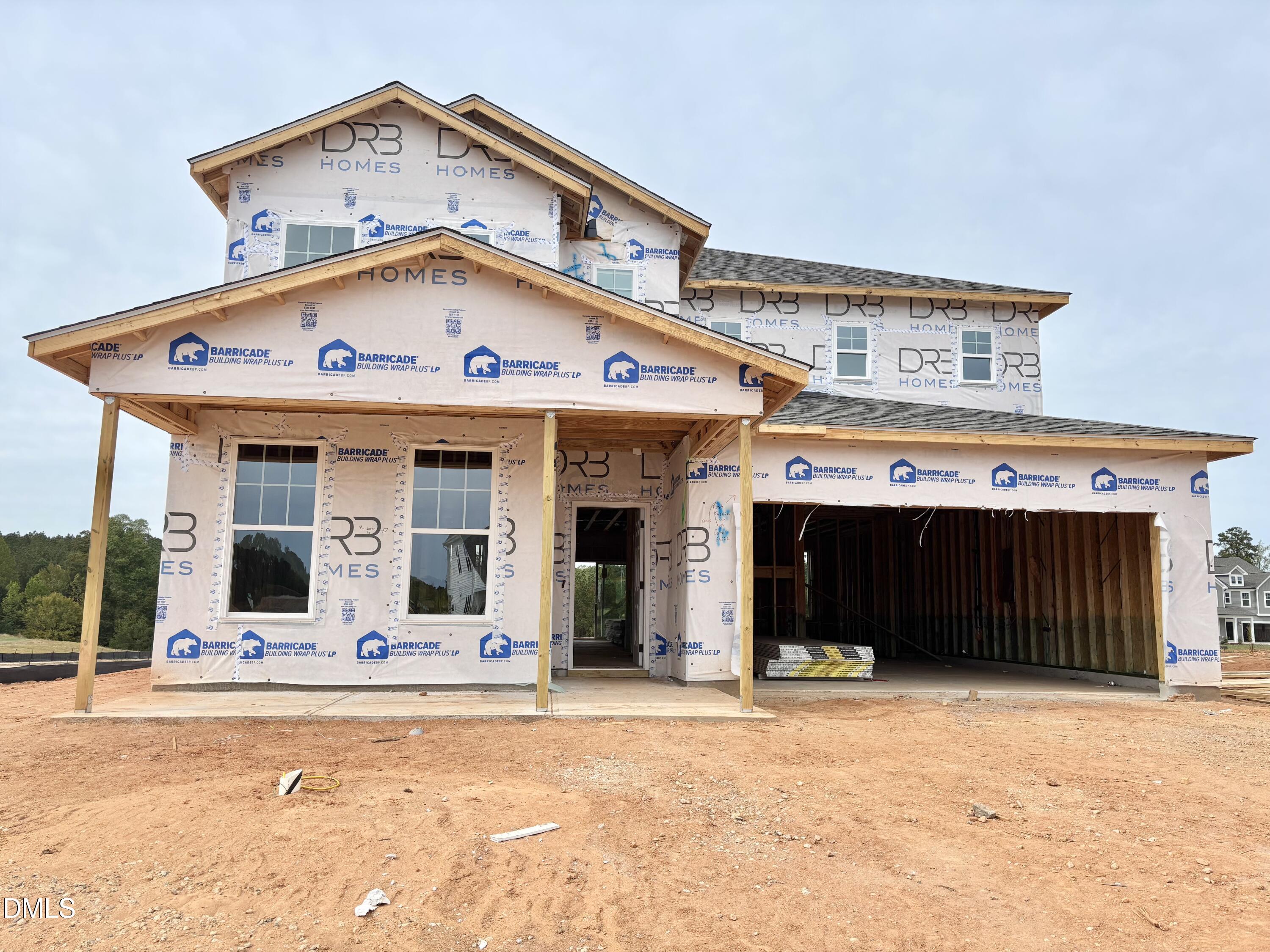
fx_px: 954
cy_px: 476
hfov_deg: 67.3
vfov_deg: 53.1
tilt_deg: +7.5
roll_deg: -1.4
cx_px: 635
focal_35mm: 26
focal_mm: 5.96
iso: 50
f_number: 1.6
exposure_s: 1/3021
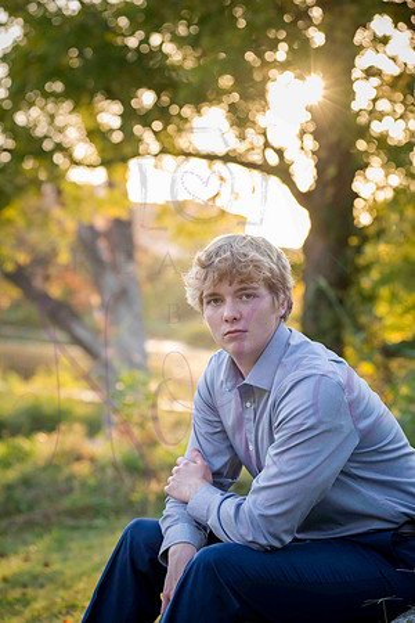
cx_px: 208
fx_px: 1591
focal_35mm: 92
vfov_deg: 22.1
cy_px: 312
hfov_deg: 14.9
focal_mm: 92
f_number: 5
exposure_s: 1/500
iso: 800
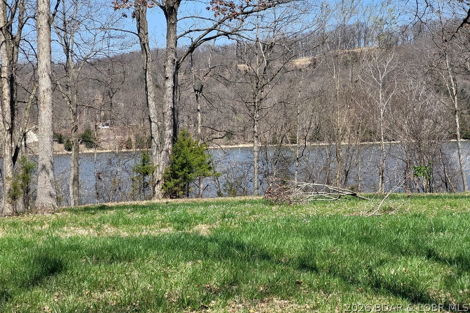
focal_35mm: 80
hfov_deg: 25.4
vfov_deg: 17.1
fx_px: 1045
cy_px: 137
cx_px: 234
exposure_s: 1/843
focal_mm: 7.12
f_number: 2.4
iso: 25
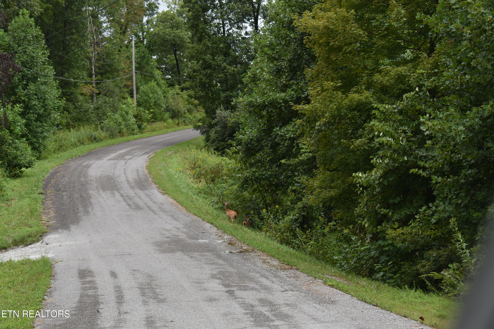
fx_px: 1132
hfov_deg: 24.6
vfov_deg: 16.6
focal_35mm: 82
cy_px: 164
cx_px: 247
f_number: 5.6
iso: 140
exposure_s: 1/200
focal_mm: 55
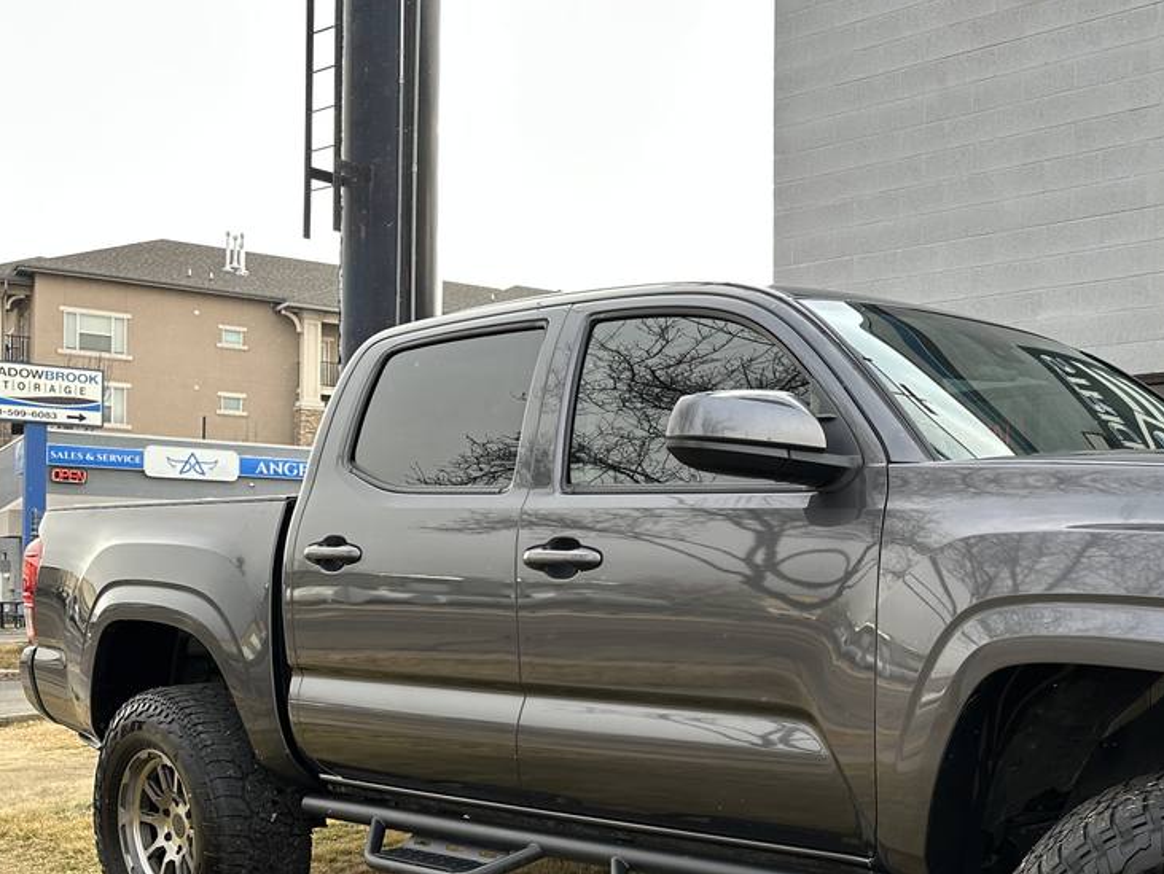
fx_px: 1413
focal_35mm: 42
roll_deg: -0.9
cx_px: 981
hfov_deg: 42.2
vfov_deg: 34.0
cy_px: 595
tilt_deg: -0.8
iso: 80
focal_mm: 6.86
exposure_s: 1/294
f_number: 1.78
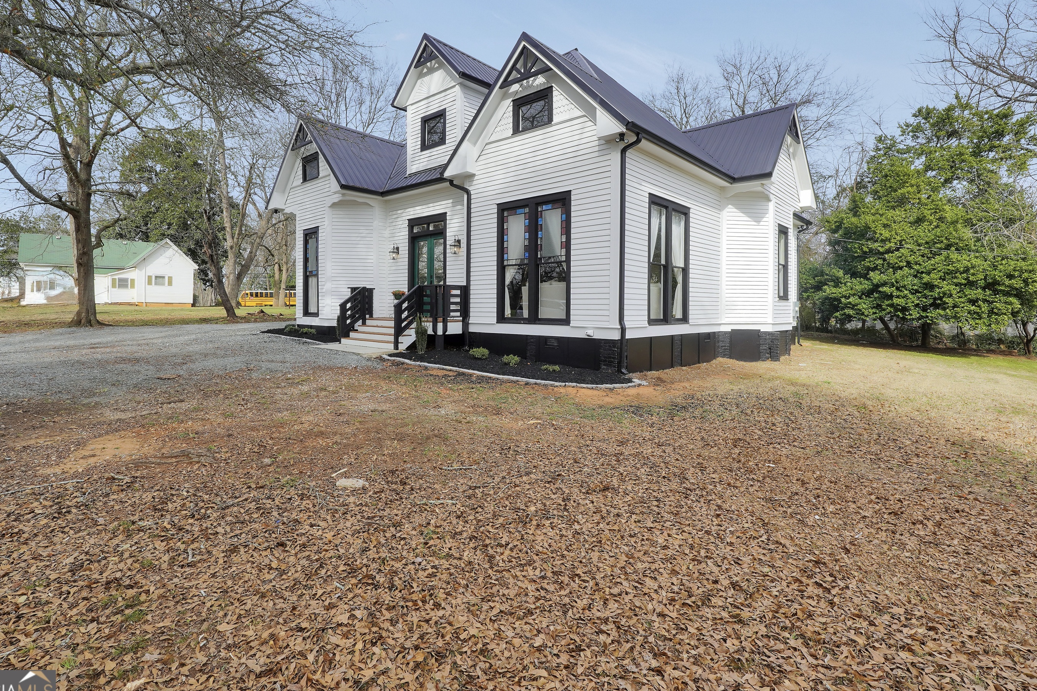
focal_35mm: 18
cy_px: 317
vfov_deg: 67.7
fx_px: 514
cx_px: 526
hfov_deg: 90.5
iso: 100
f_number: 8
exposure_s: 1/125
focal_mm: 10.5
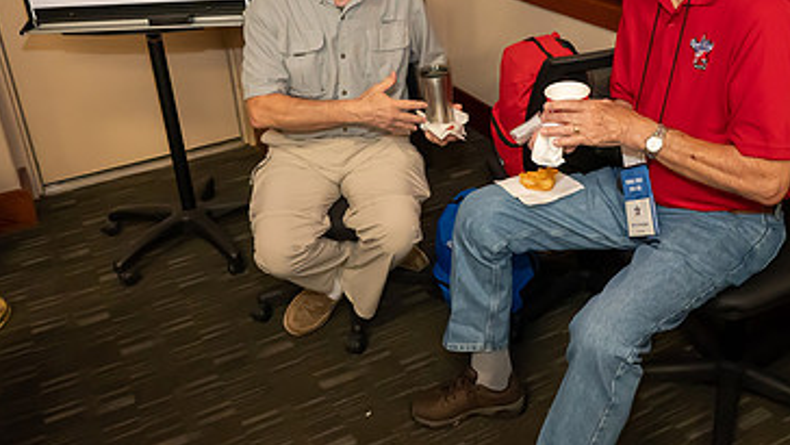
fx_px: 838
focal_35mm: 40
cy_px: 171
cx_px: 417
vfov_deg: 29.6
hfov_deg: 50.4
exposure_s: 1/160
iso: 10000
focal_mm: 24
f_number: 5
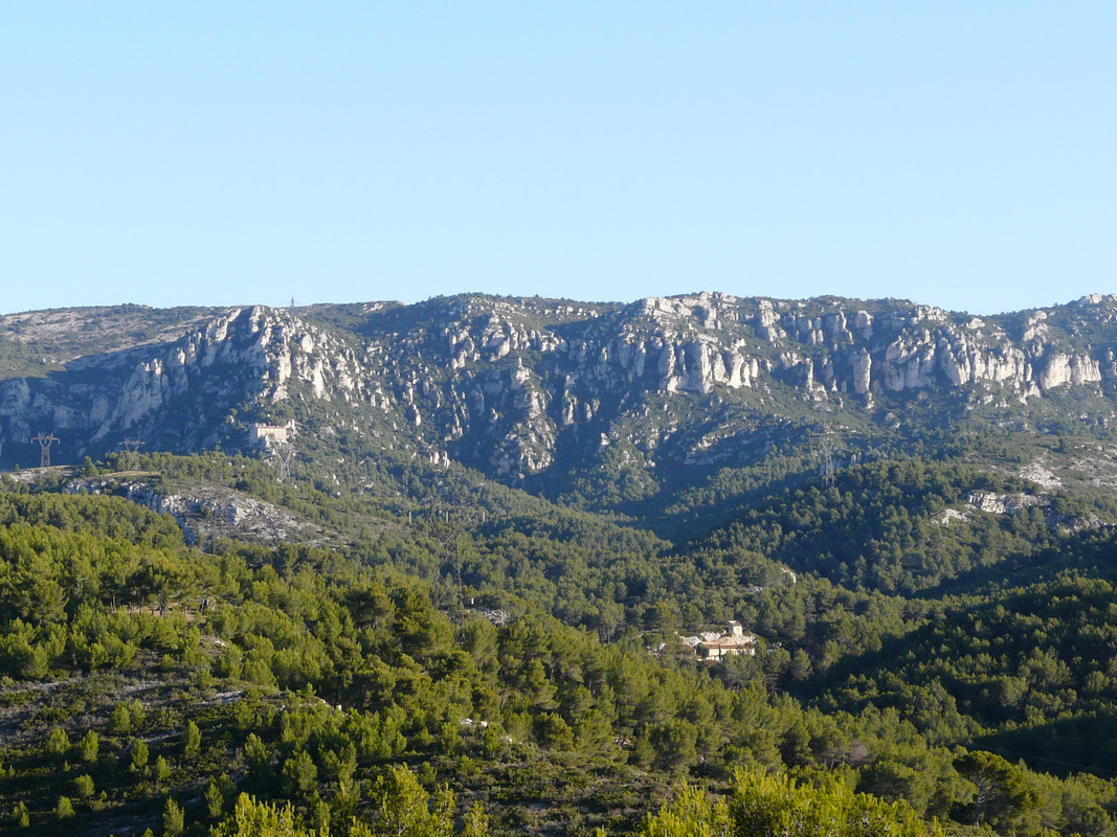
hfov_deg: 20.4
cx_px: 558
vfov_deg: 15.4
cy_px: 418
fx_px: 3097
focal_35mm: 96
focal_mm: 12.3
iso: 100
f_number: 5
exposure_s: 1/250
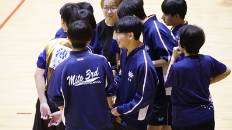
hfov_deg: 9.3
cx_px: 116
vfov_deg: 5.2
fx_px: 1430
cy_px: 56
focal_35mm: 233
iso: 6400
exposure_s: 1/80
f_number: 5.6
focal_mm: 147
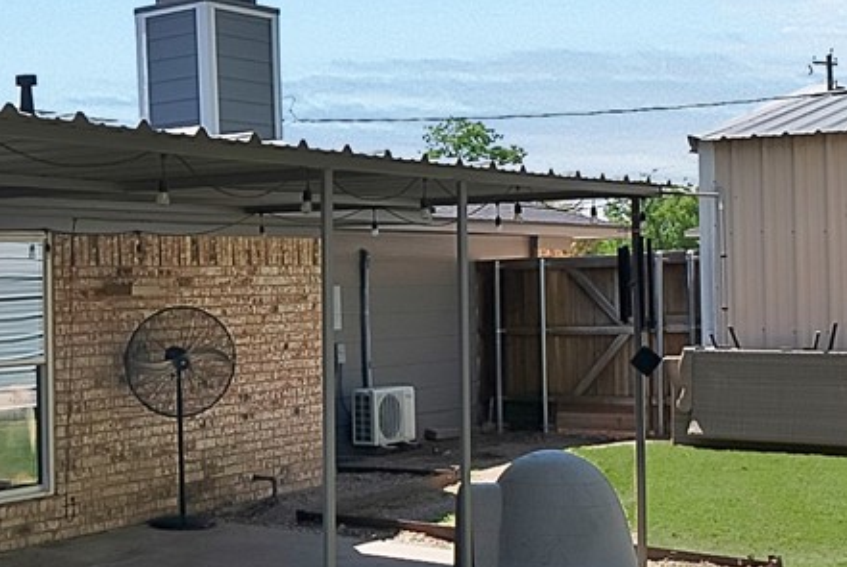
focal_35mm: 59
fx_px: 1389
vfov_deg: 23.0
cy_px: 251
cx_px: 170
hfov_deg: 33.0
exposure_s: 1/320
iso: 640
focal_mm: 12
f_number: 9
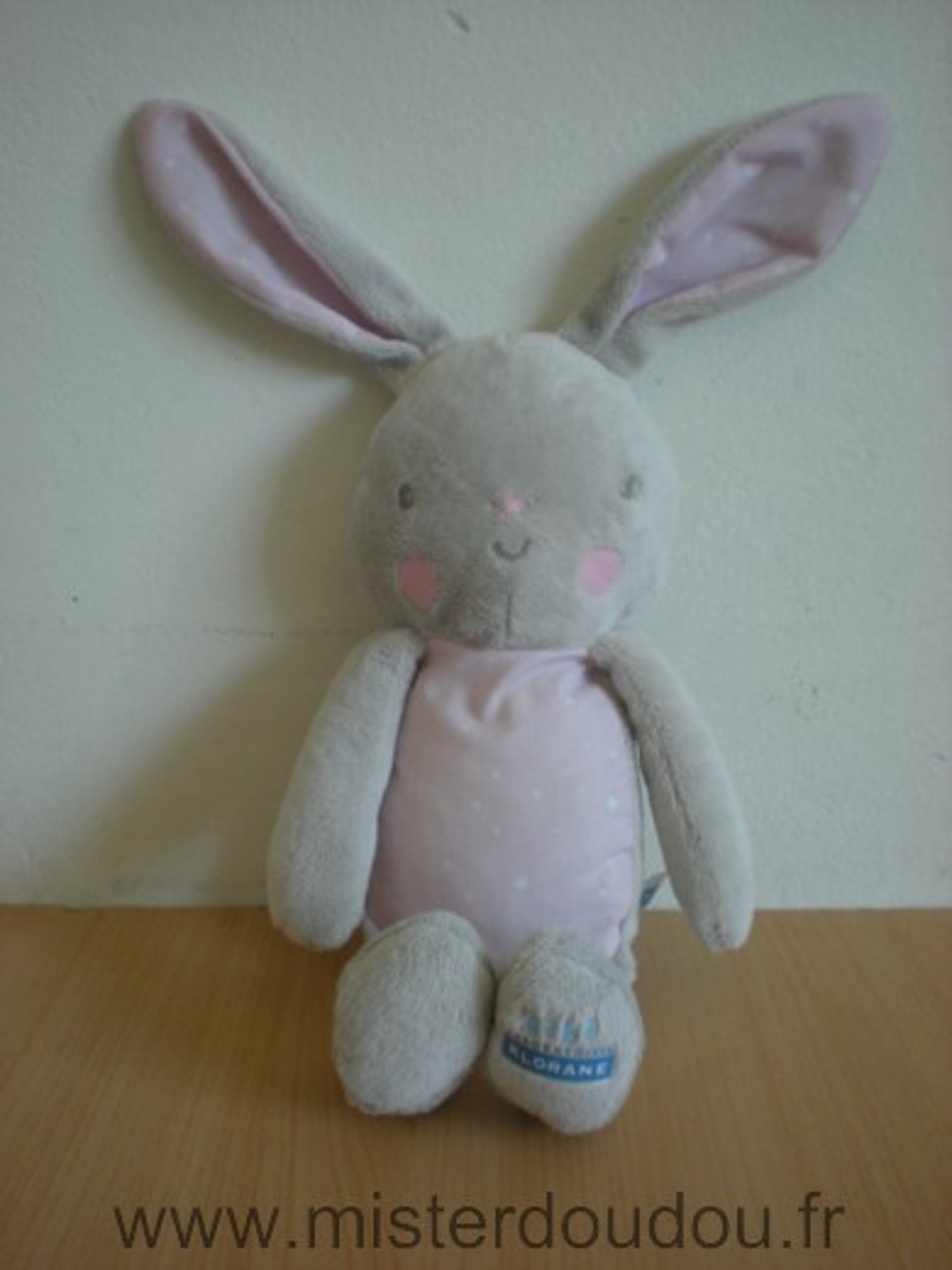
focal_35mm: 38
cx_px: 476
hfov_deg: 37.7
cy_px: 635
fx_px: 1393
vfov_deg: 49.0
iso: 200
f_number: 3.1
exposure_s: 1/52.1
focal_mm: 6.3
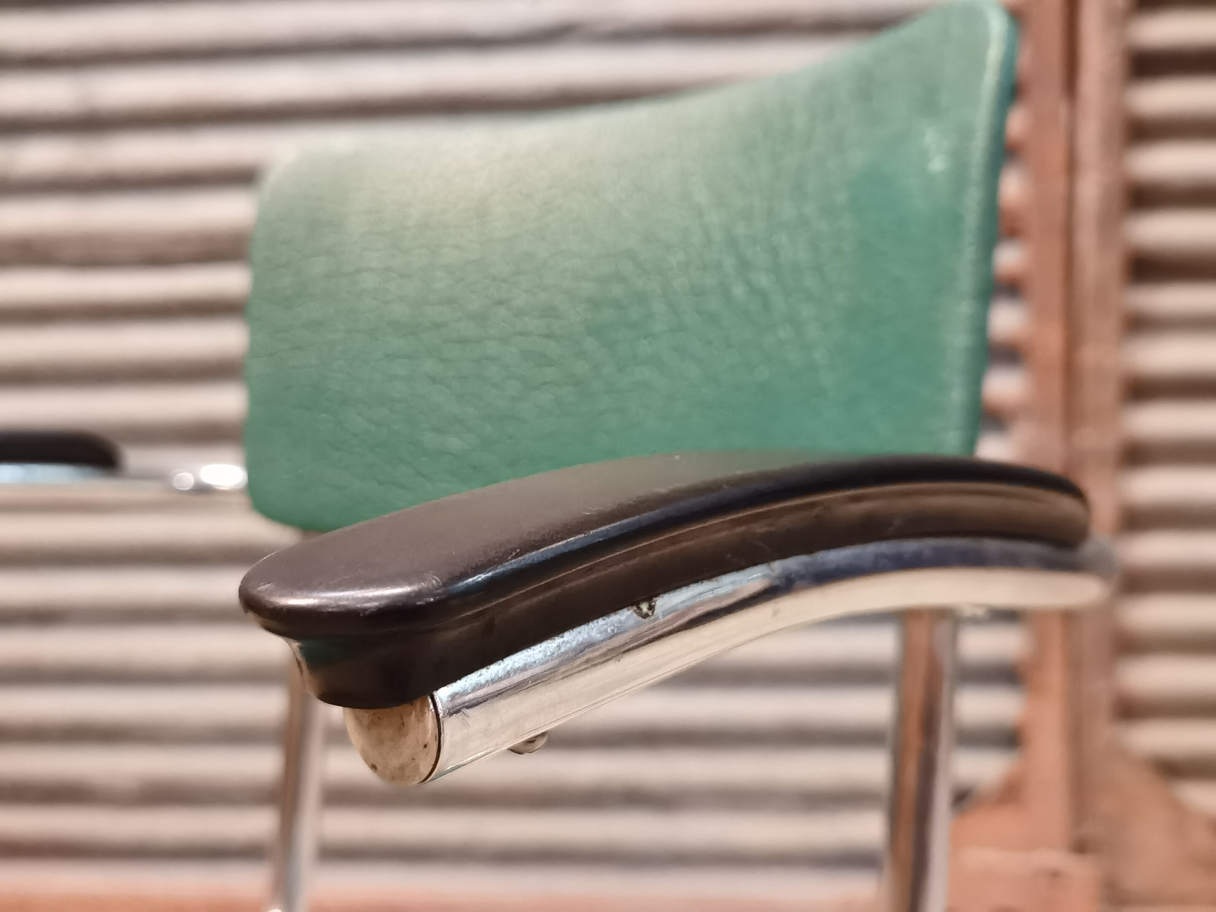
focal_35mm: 36
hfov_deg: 51.4
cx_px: 608
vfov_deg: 39.7
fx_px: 1265
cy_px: 456
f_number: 1.9
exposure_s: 1/20
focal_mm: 6.71
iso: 1600
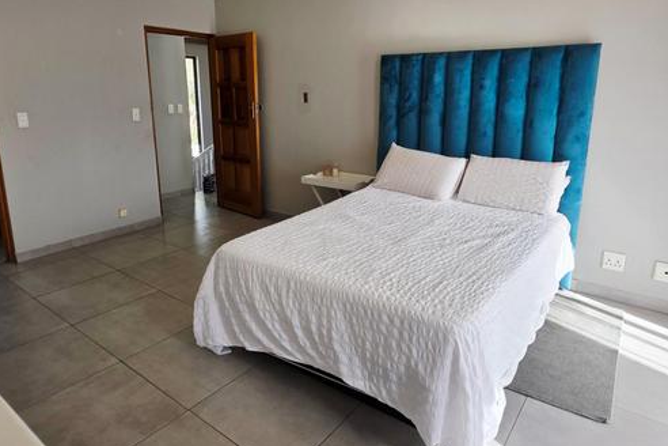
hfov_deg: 78.6
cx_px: 322
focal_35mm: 22
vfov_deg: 56.9
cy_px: 186
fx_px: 408
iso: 20
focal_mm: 2.2
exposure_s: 1/101
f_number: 1.9
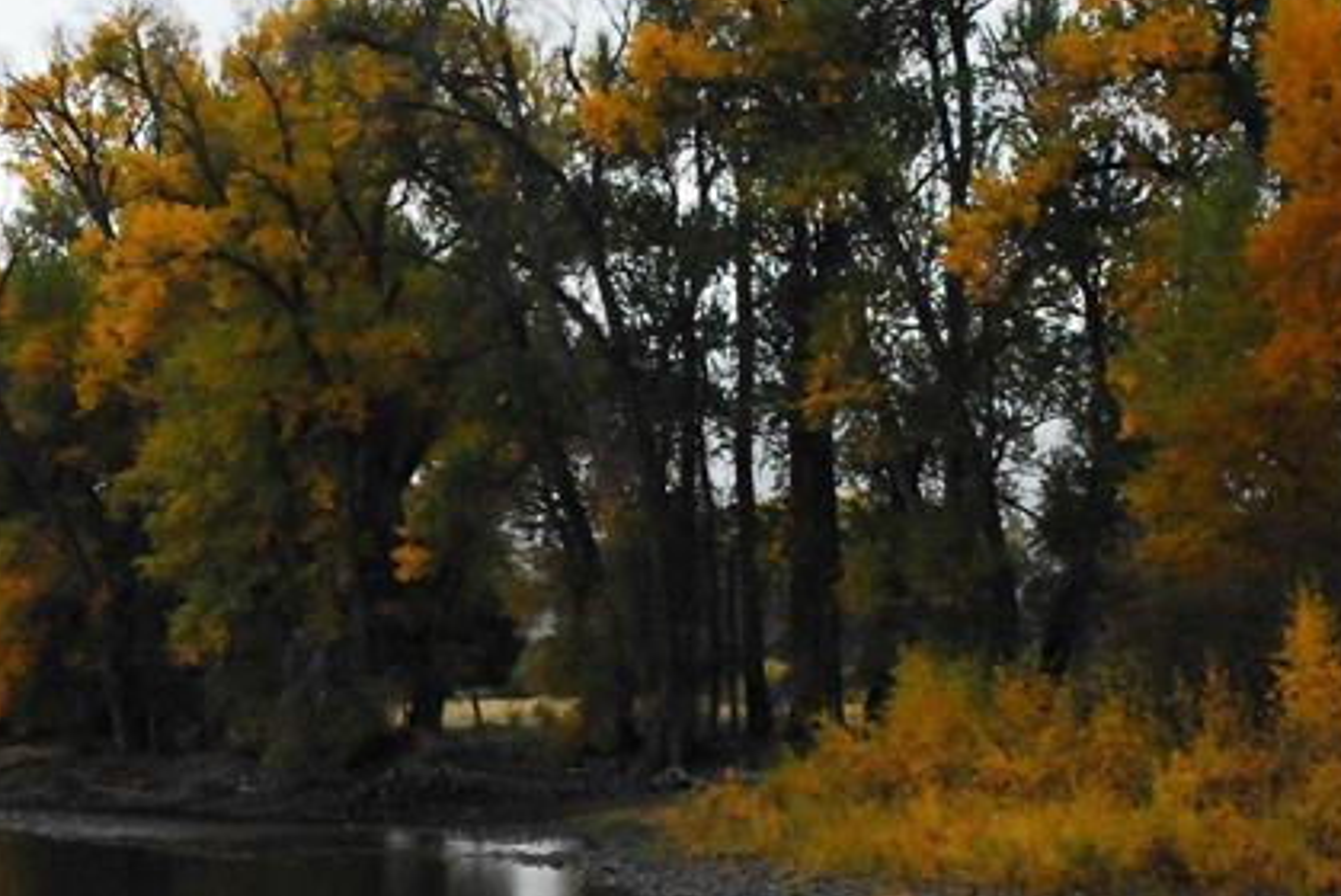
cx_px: 205
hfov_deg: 15.8
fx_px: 4779
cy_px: 738
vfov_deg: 10.7
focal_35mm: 128
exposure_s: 1/400
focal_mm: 35
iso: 1600
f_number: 10
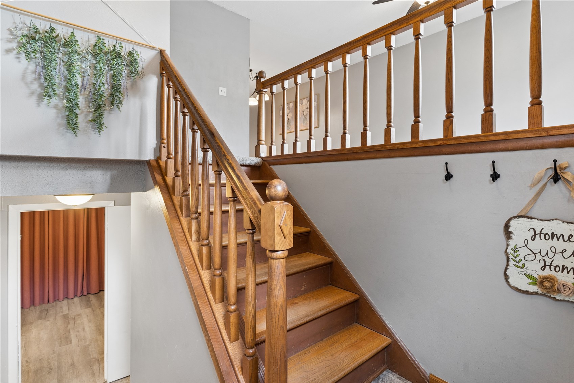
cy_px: 192
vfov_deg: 70.4
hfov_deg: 93.3
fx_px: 271
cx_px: 287
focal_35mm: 17
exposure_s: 1/3.33
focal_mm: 17
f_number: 8
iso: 500
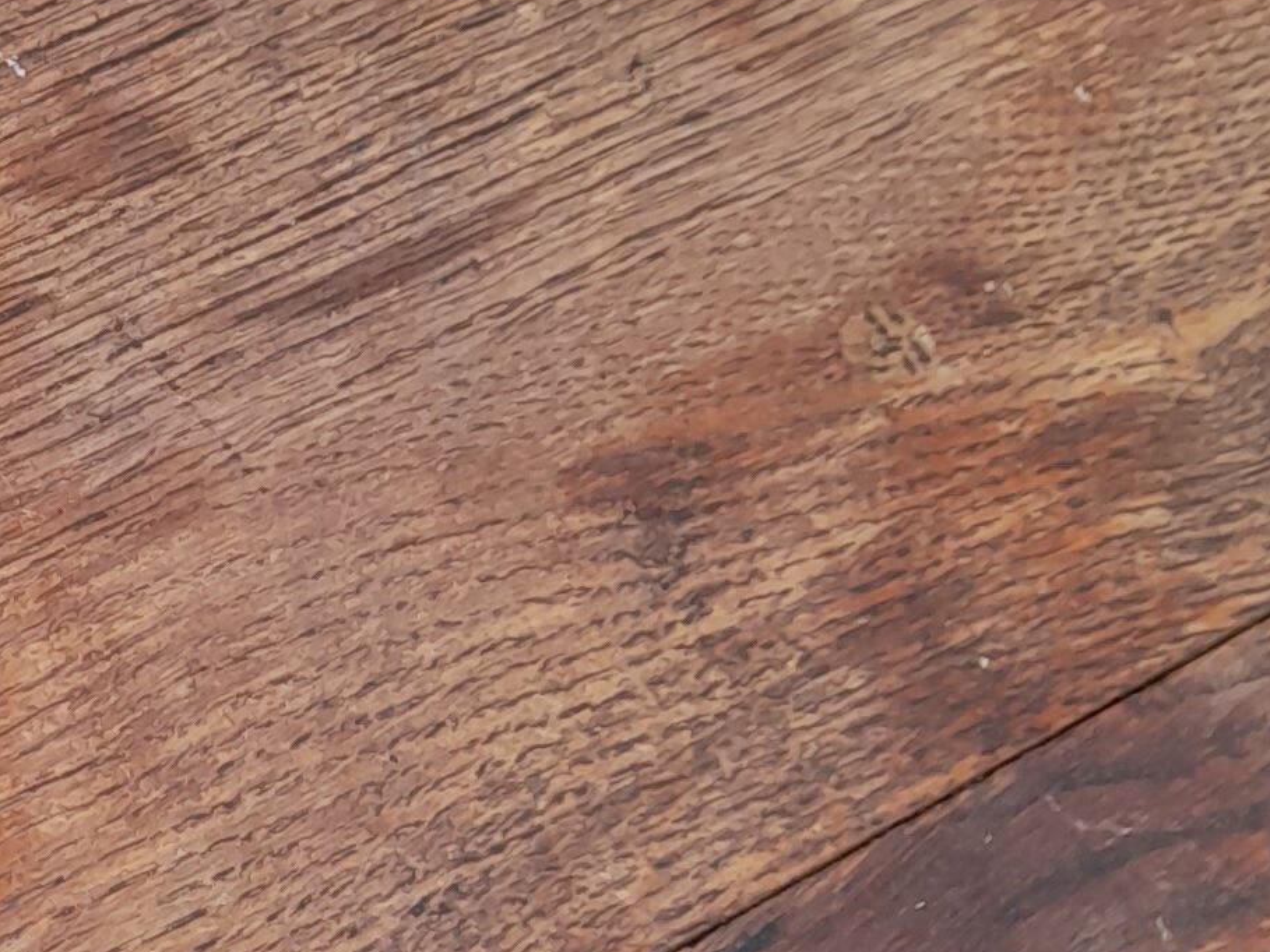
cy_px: 403
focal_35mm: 110
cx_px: -320
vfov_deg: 13.5
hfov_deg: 17.0
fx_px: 4036
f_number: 2
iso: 25
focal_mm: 4.6
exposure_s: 1/100
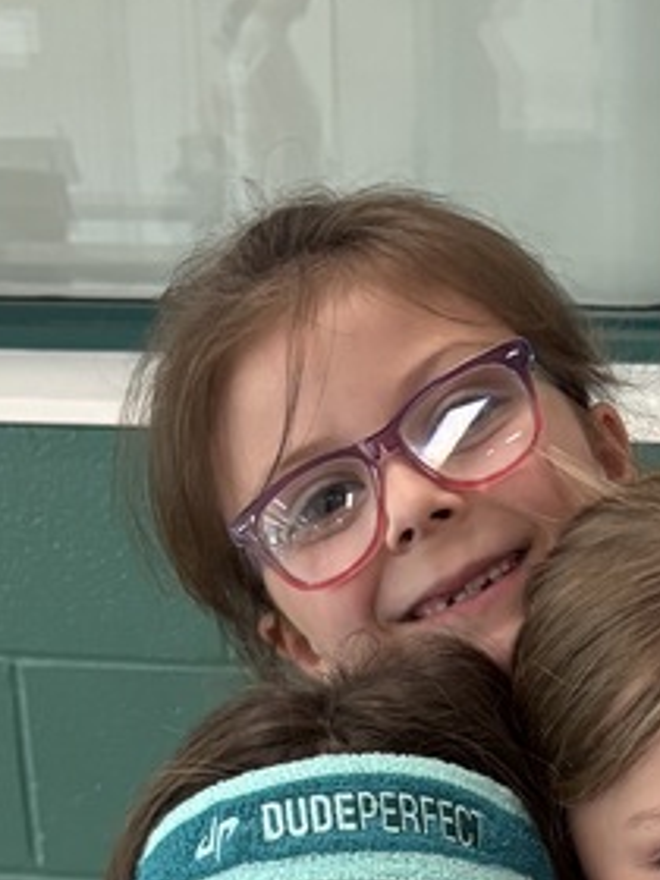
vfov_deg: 18.9
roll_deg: -1.8
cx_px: 629
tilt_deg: -24.9
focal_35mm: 95
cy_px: 1185
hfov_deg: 15.3
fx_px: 2415
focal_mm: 5.96
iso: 250
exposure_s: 1/60
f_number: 1.6
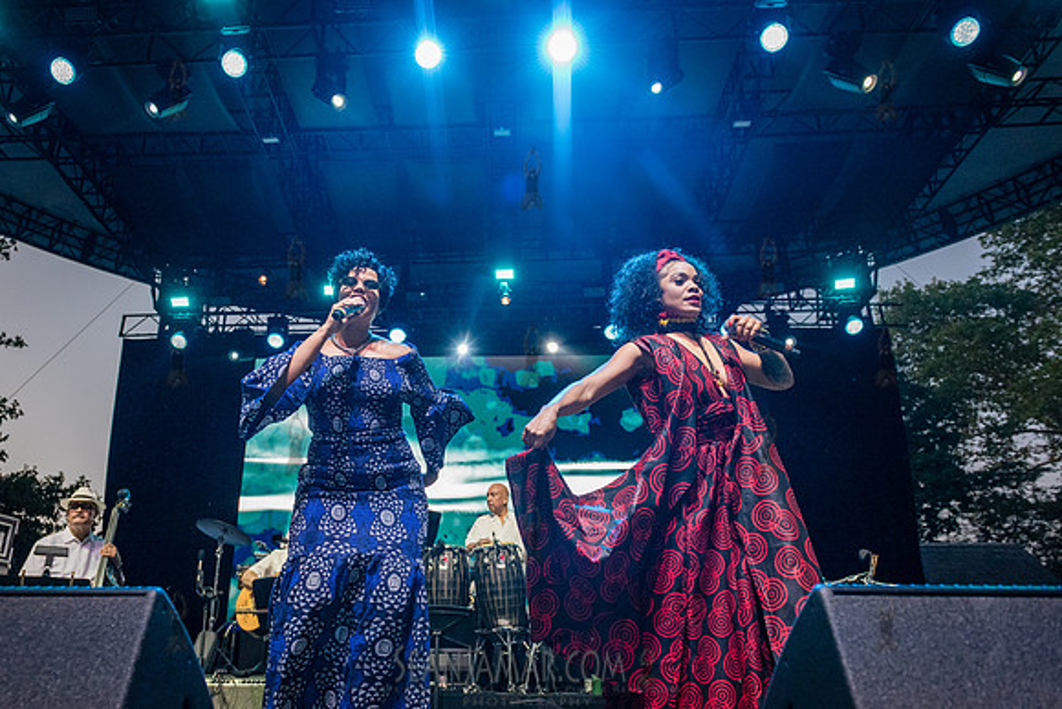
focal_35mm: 28
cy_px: 377
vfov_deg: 46.3
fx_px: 829
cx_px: 453
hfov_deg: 64.9
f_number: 4
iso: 4000
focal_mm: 24
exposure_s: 1/800
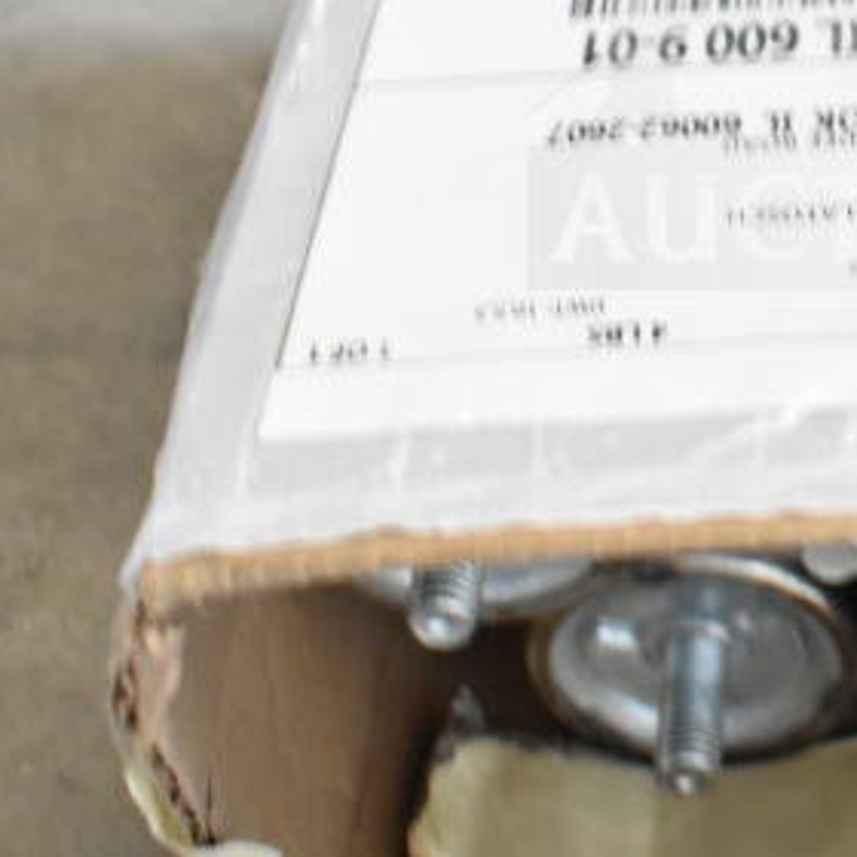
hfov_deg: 19.3
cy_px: 46
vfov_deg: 19.4
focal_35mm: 87
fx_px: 2448
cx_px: 869
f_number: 3.8
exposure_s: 1/50
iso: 1600
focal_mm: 21
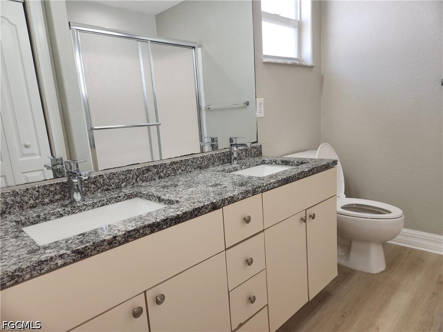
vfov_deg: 58.9
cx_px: 222
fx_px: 294
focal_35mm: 23
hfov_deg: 73.9
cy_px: 166
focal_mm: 5.4
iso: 32
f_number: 1.8
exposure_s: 1/60
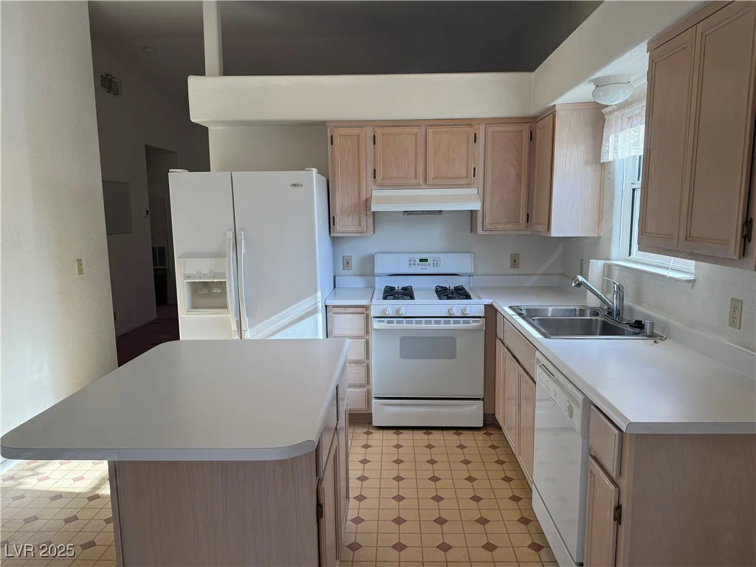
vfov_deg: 56.8
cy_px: 284
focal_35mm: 24
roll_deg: +0.2
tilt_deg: -7.8
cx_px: 378
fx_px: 524
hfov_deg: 71.6
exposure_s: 1/426
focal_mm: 6.76
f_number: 1.78
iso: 100
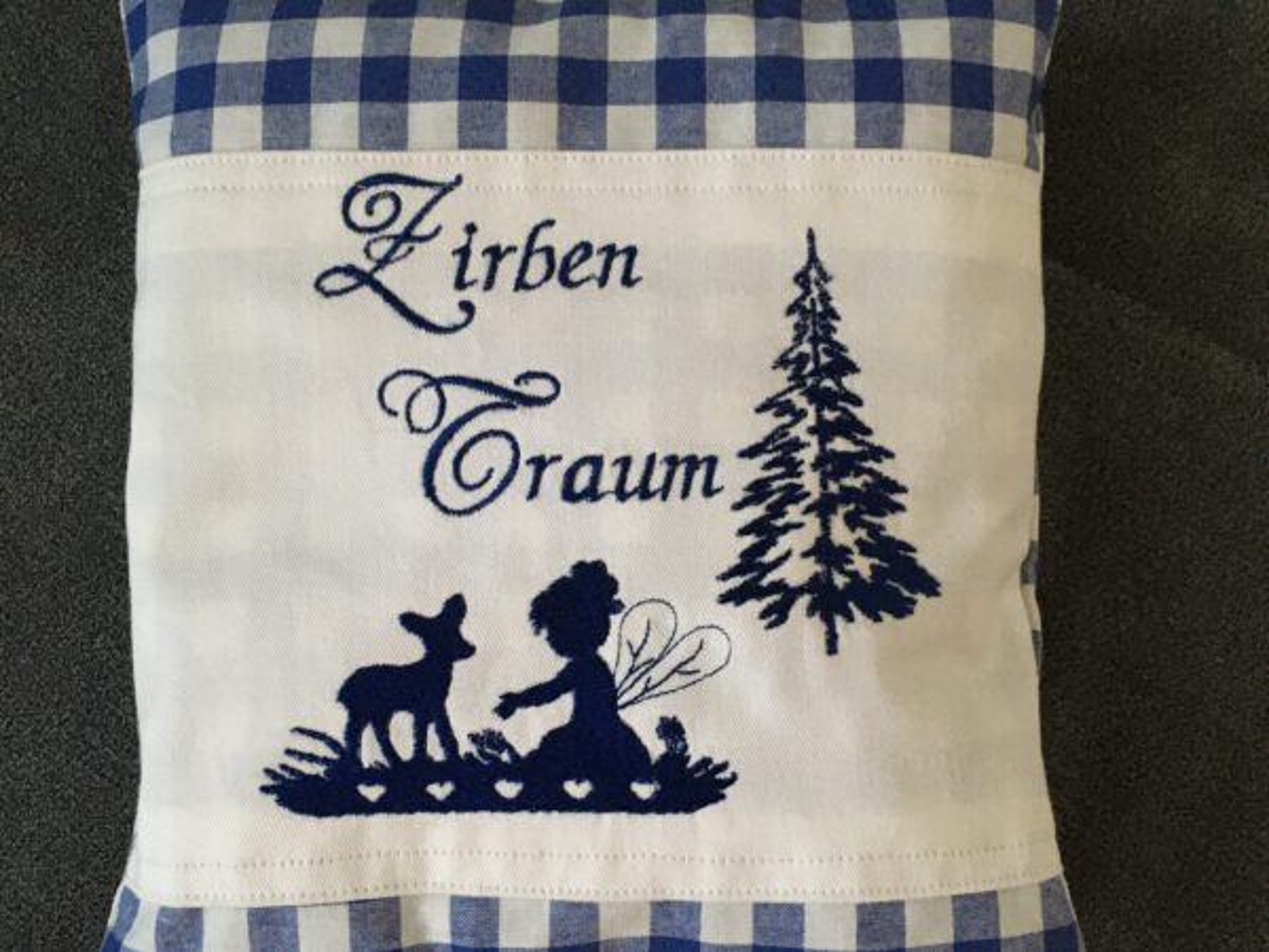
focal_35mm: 29
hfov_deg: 61.7
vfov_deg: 48.2
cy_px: 476
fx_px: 1063
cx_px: 634
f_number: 2.2
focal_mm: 4.15
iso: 500
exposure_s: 1/17
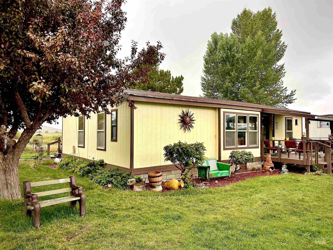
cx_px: 166
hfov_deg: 67.3
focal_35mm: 26
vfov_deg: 53.1
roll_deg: -0.3
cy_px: 125
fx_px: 250
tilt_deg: +1.0
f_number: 1.5
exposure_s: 1/450
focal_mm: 5.7
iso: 50
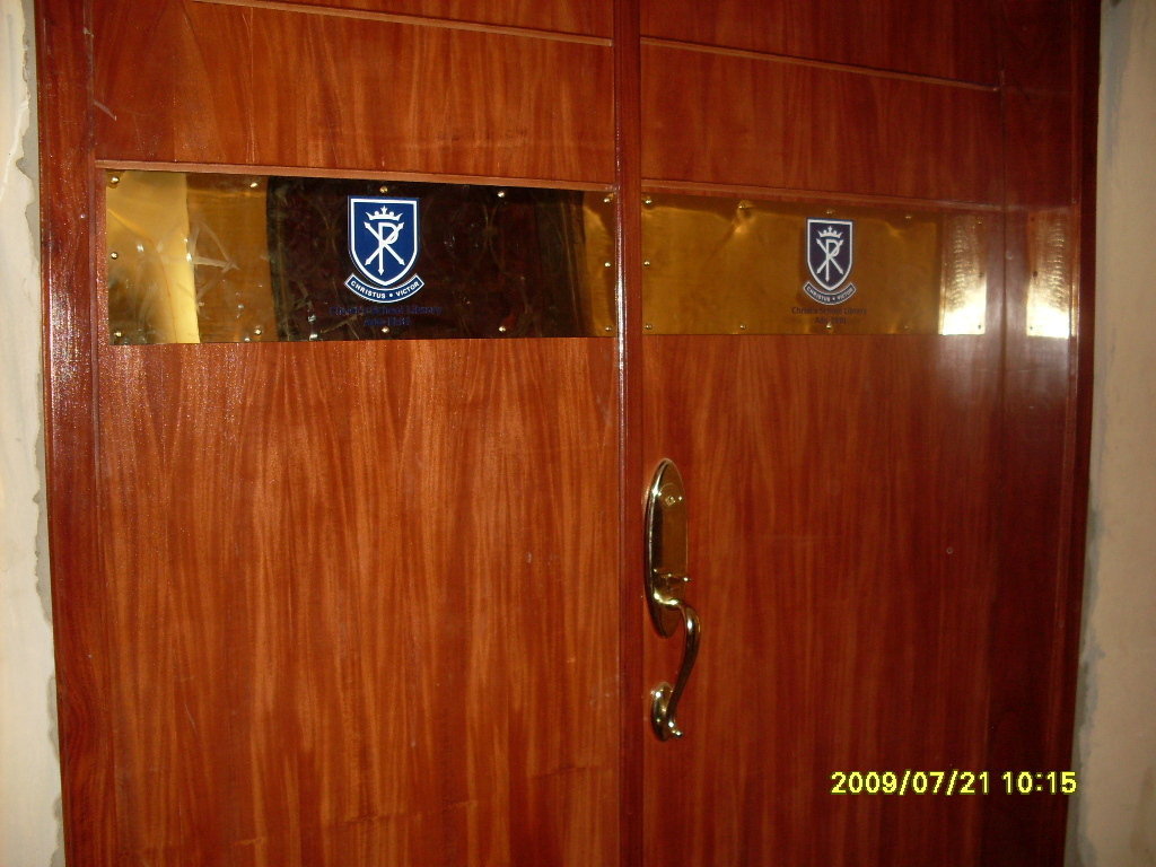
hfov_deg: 49.0
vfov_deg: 37.7
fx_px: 1269
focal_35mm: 38
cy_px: 434
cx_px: 578
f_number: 2.8
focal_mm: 6.3
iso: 100
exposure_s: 1/45
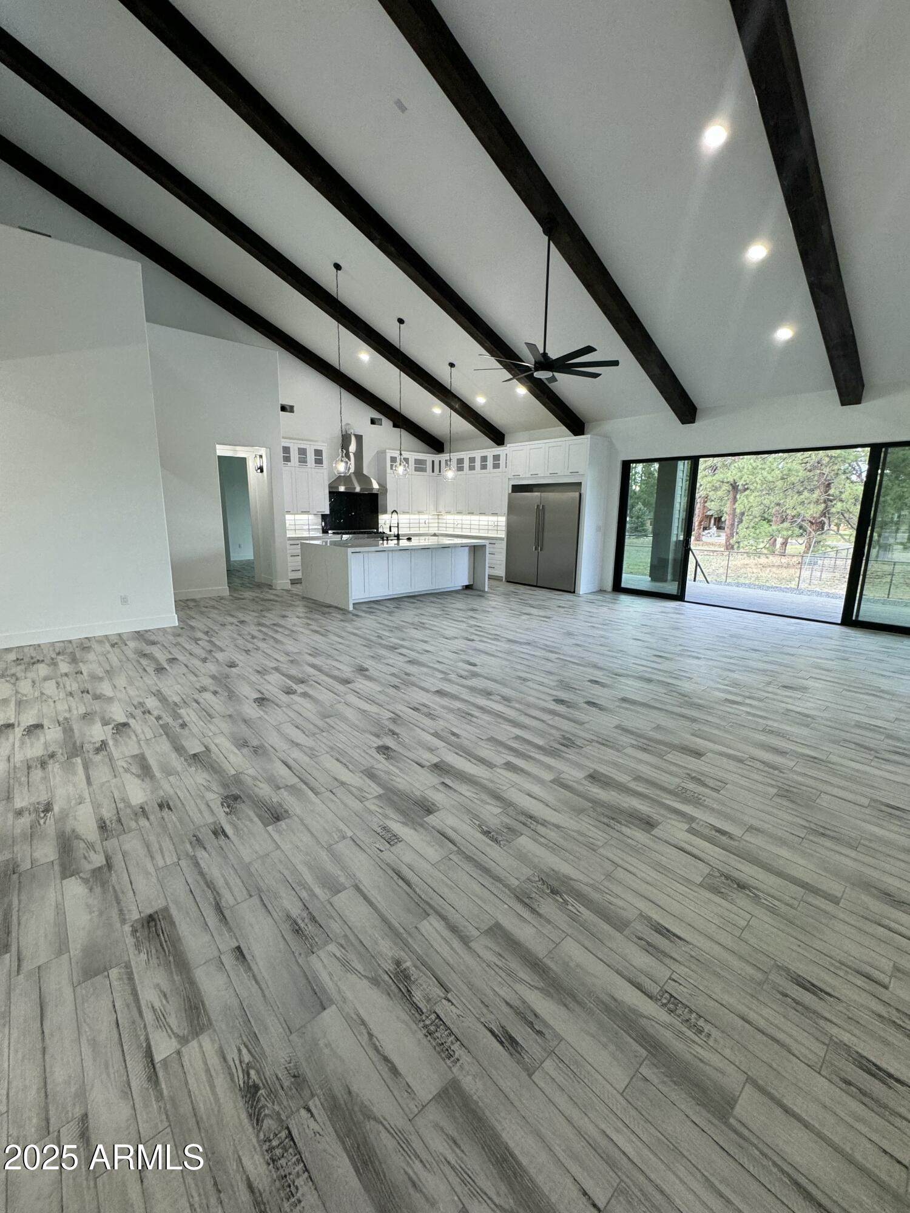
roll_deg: +0.2
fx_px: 491
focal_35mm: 14
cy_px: 606
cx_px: 455
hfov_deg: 85.7
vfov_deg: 102.1
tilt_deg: -10.3
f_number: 2.2
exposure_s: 1/120
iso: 160
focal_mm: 2.22
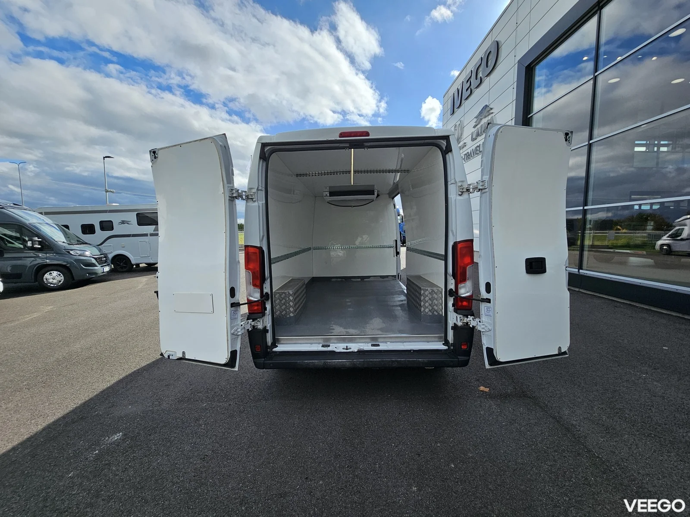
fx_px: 259
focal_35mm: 13
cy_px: 258
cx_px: 345
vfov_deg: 89.9
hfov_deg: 106.2
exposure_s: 1/2430
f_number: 2.2
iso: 50
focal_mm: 2.2
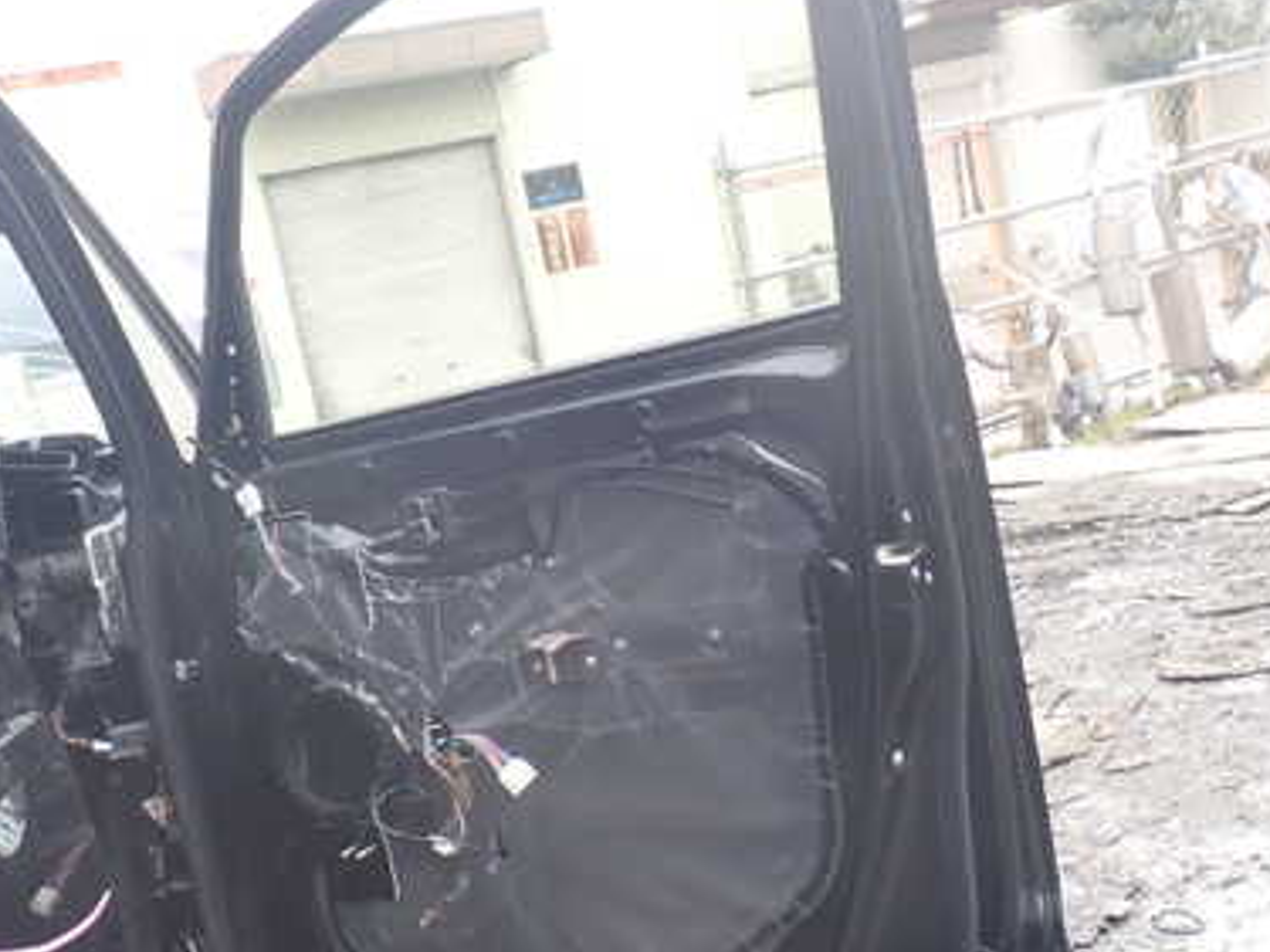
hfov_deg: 39.7
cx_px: 596
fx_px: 1760
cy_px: 471
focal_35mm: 48
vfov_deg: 30.2
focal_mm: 5.4
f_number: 3.2
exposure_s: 1/100
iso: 100
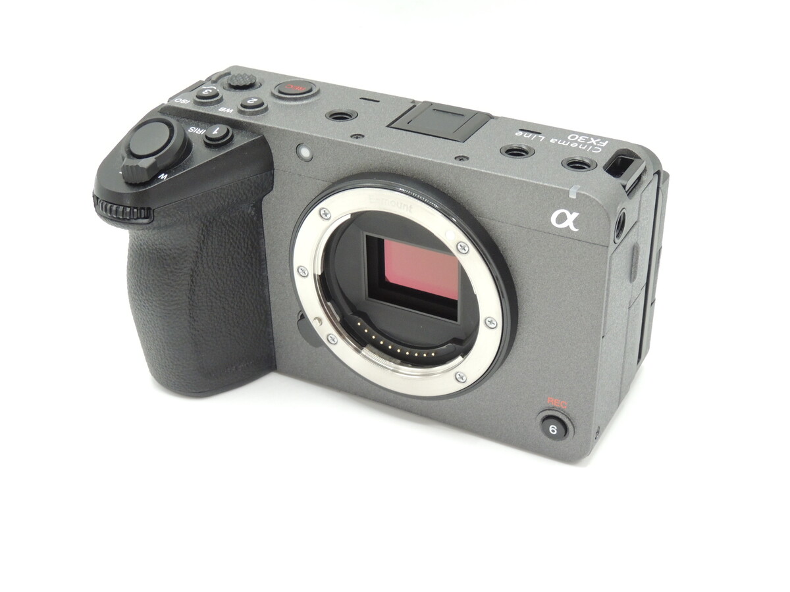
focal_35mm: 50
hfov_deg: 38.2
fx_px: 1141
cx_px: 395
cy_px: 296
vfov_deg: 29.1
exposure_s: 1/25
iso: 400
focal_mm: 8.9
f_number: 4.5
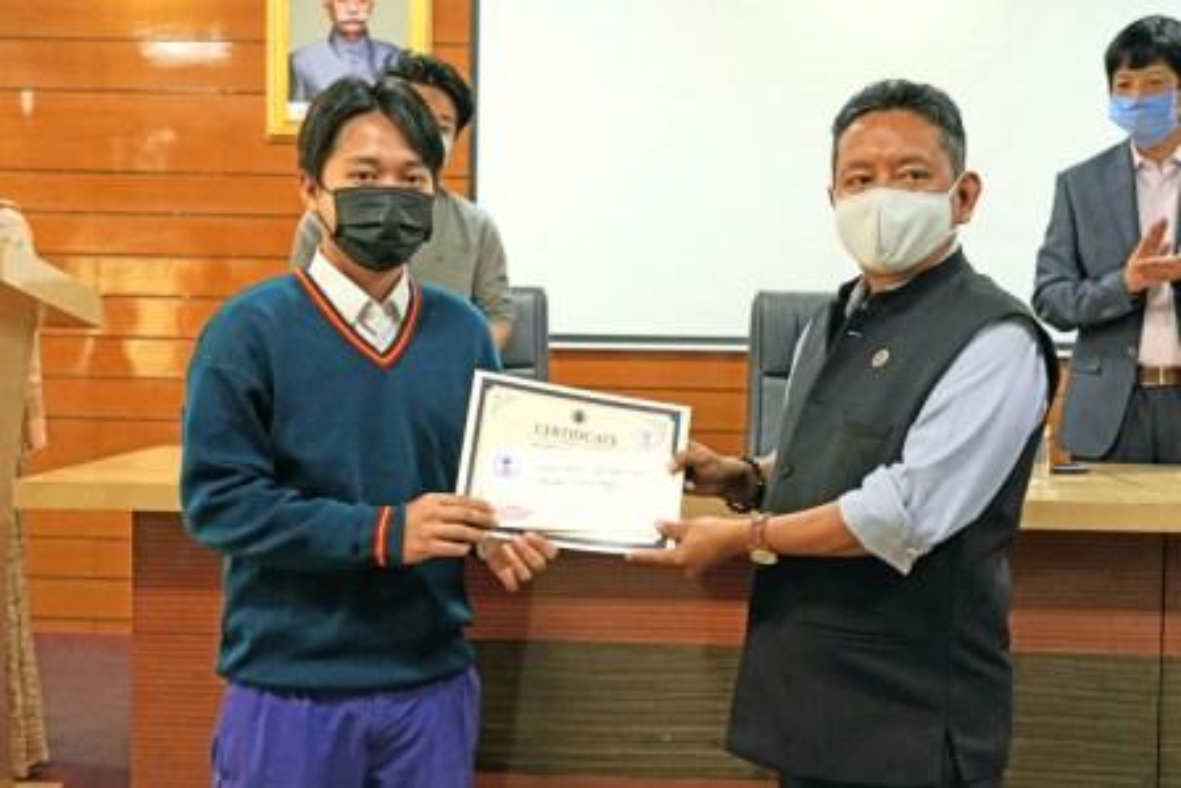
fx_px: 1477
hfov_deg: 43.6
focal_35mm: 45
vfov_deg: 29.9
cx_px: 590
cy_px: 394
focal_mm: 45
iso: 2500
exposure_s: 1/161
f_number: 5
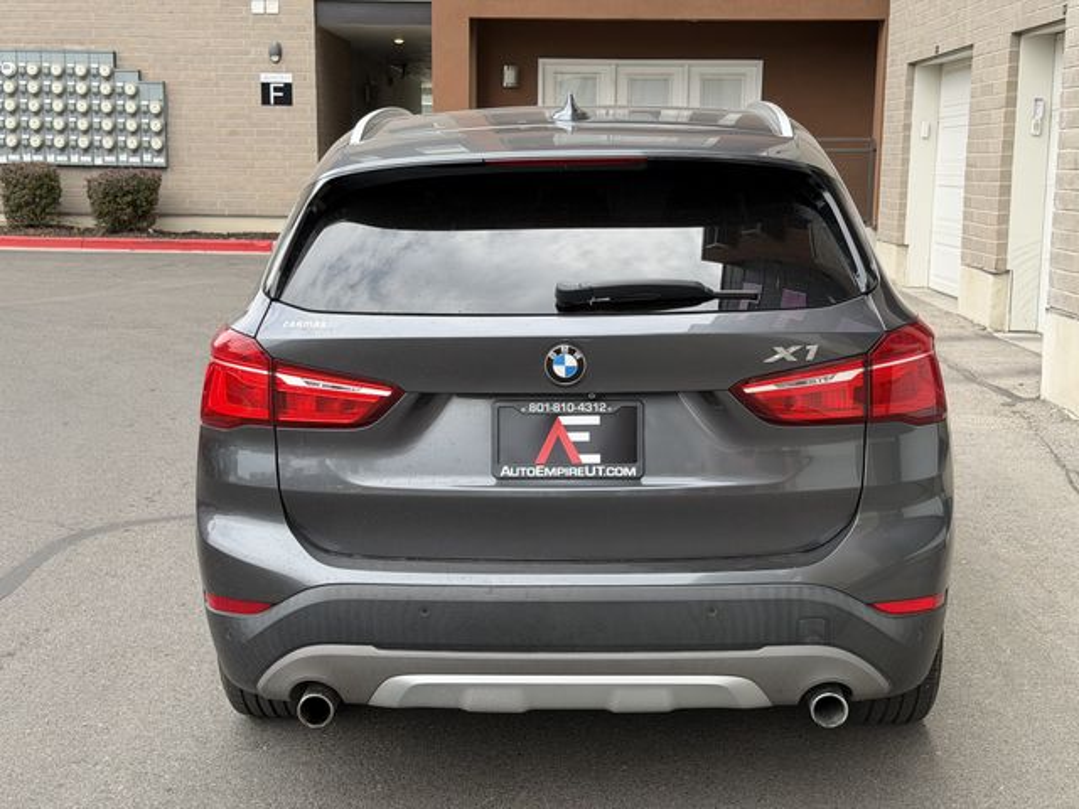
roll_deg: -0.1
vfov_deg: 30.3
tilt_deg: -8.5
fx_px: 1496
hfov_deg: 39.7
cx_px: 540
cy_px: 404
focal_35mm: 48
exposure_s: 1/778
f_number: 1.78
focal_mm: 6.76
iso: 64
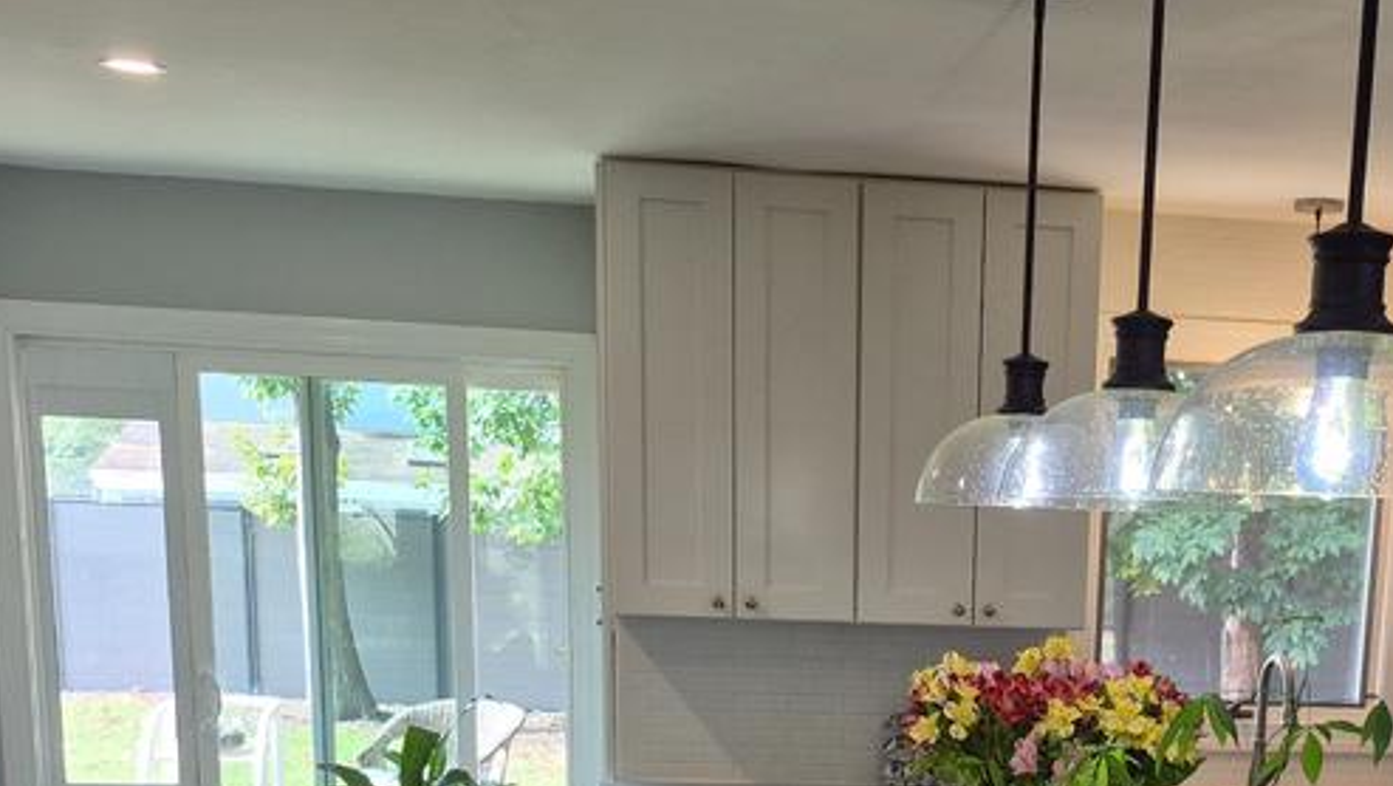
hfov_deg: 38.9
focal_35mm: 52
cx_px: 1026
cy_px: 942
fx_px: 1922
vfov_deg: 21.5
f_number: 1.8
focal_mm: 5.4
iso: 100
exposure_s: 1/120
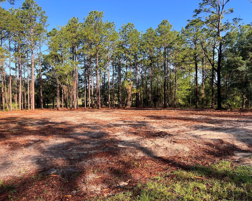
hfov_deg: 62.2
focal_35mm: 28
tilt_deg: -1.7
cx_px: 126
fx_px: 209
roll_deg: +1.0
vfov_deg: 51.5
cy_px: 102
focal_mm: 5.7
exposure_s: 1/1238
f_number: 1.5
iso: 50
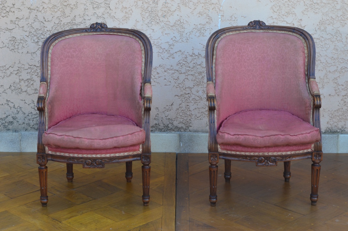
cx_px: 174
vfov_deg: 16.5
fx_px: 796
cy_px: 116
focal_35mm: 82
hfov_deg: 24.7
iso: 400
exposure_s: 1/60
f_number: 10
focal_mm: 55
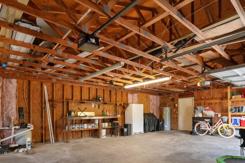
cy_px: 112
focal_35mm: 21
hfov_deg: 81.2
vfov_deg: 57.8
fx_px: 143
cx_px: 125
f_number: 4.5
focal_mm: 10
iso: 100
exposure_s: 1/3
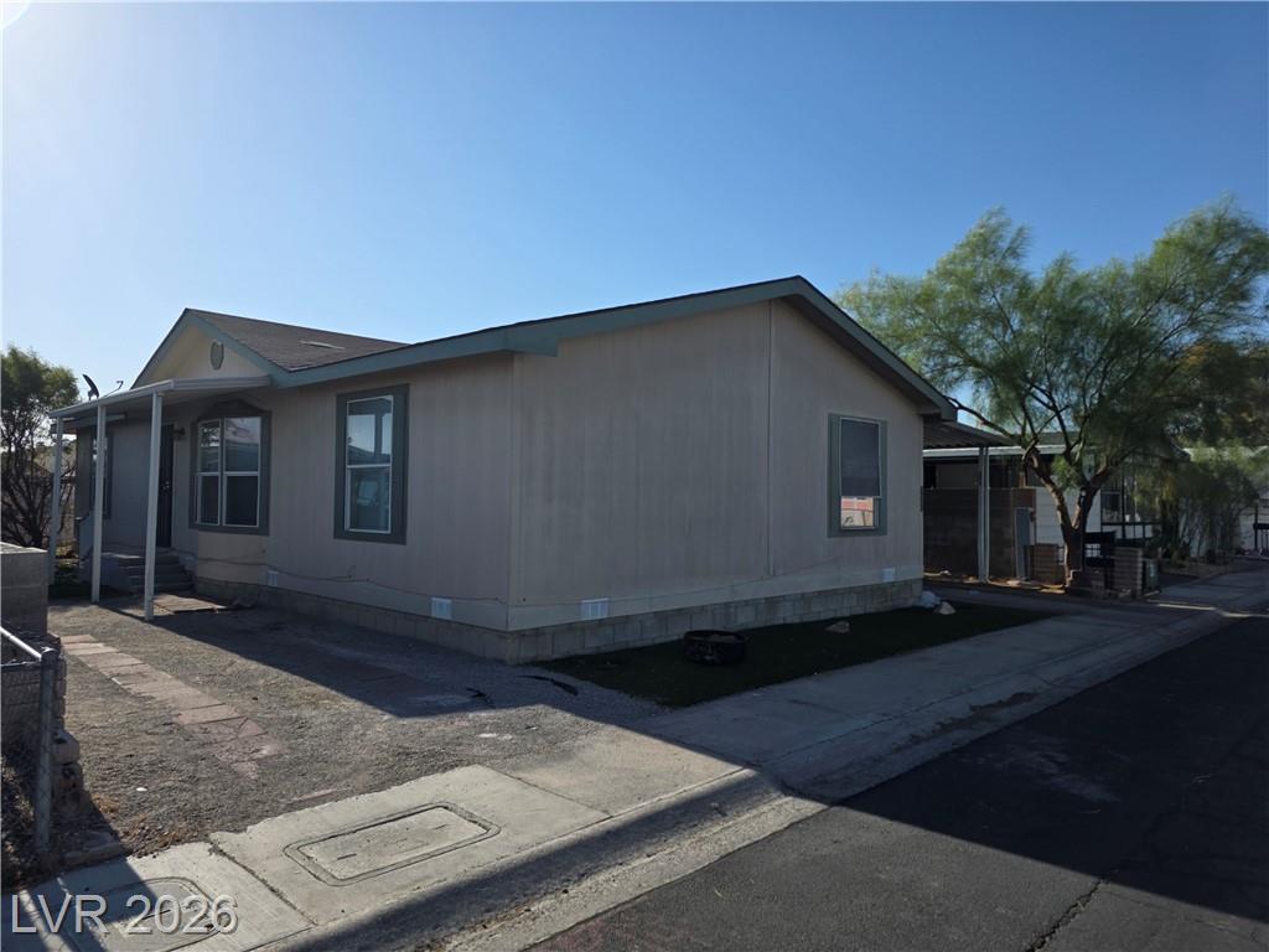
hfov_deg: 73.9
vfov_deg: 58.9
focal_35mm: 23
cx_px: 634
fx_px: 843
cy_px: 476
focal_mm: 6.3
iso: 80
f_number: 1.7
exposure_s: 1/6809
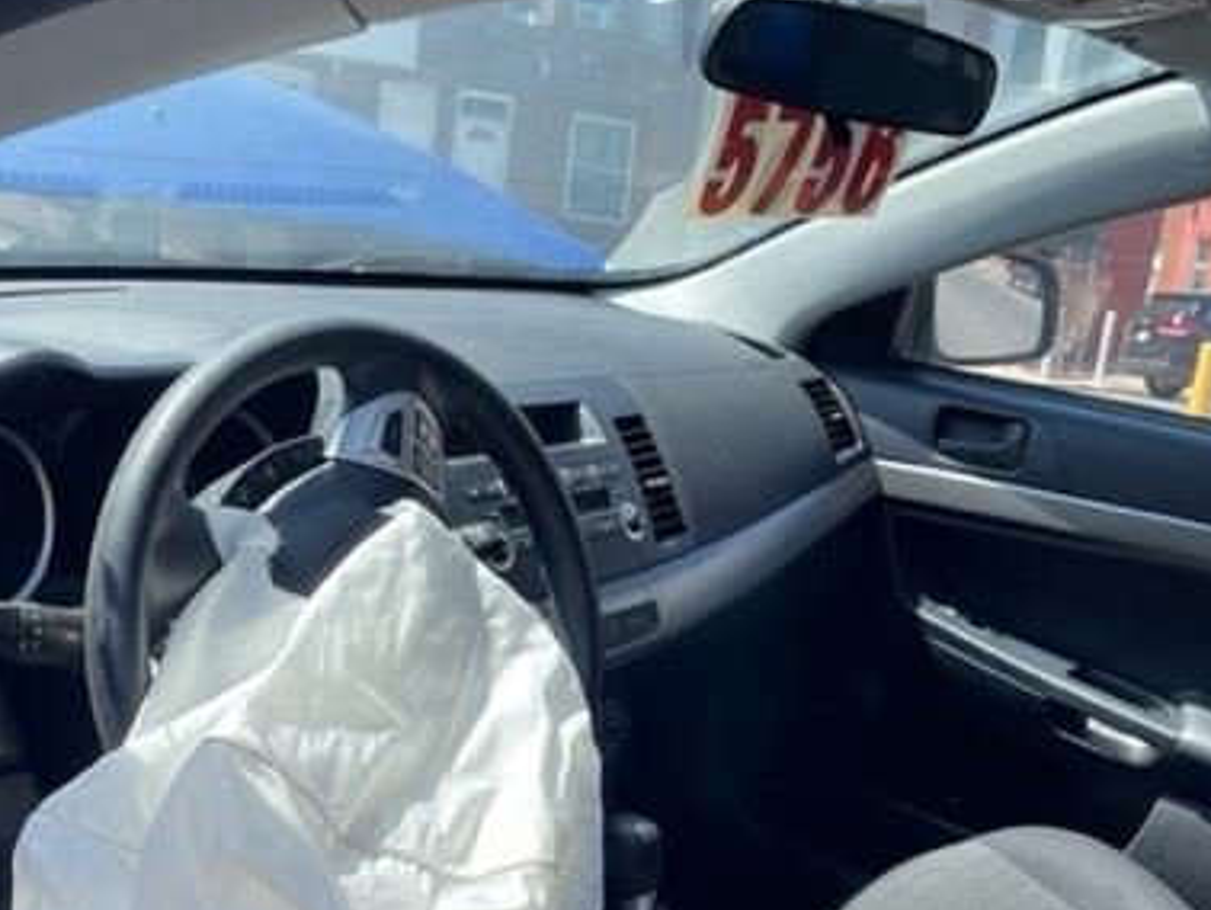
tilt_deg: -18.5
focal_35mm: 44
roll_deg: -8.2
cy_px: 721
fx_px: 1540
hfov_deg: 42.9
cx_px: 606
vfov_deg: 32.1
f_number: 1.6
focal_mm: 4.2
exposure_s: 1/774
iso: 32
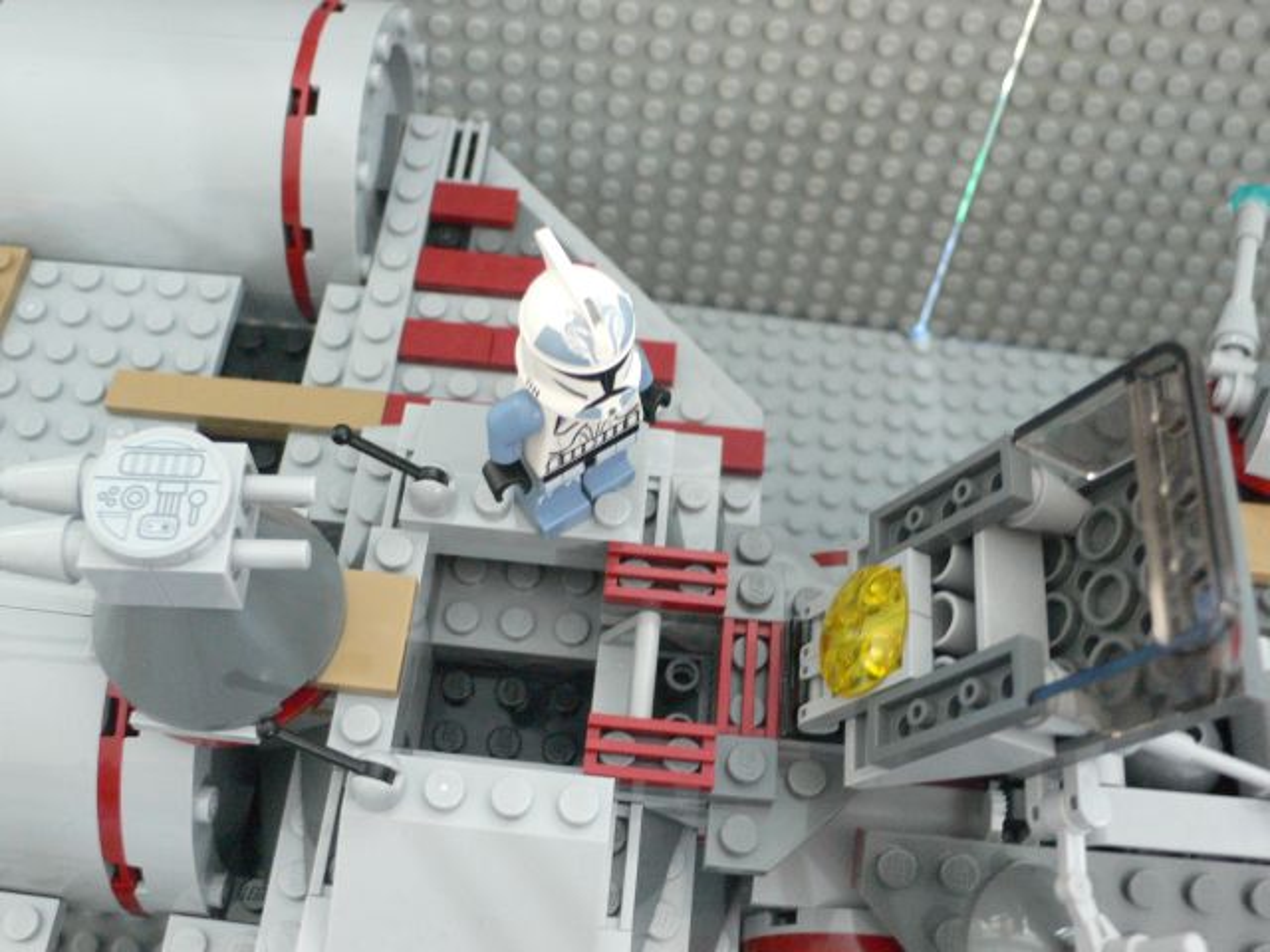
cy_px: 476
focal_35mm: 34
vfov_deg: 41.8
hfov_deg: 54.0
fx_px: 1247
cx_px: 635
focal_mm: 6.3
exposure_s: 1/8
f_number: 2.8
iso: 200
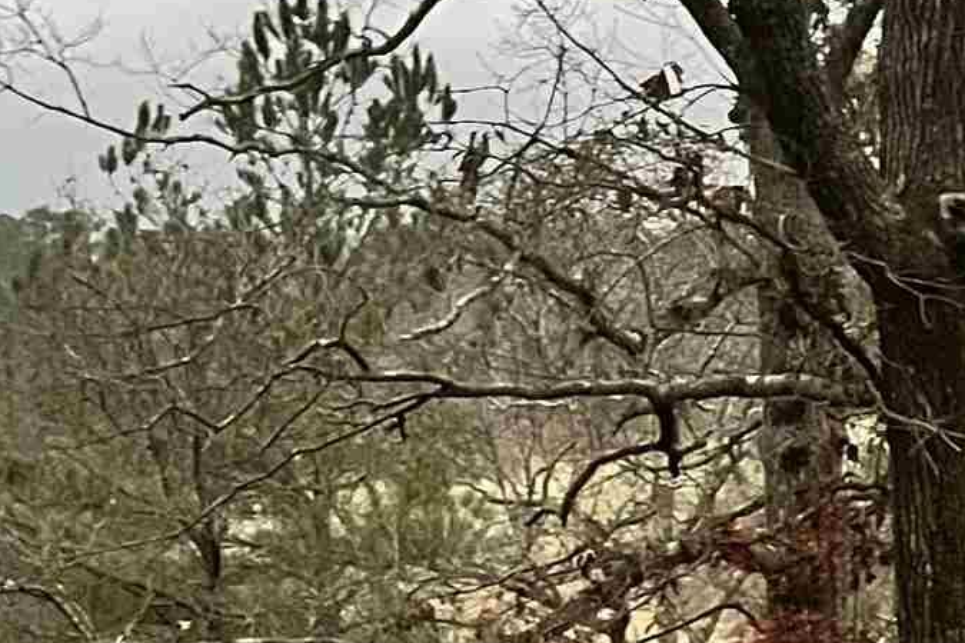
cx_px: 1460
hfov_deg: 15.3
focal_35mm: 123
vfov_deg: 11.0
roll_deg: +0.6
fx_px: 3297
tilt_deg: -6.6
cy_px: 757
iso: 800
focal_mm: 5.1
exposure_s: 1/30
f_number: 1.6
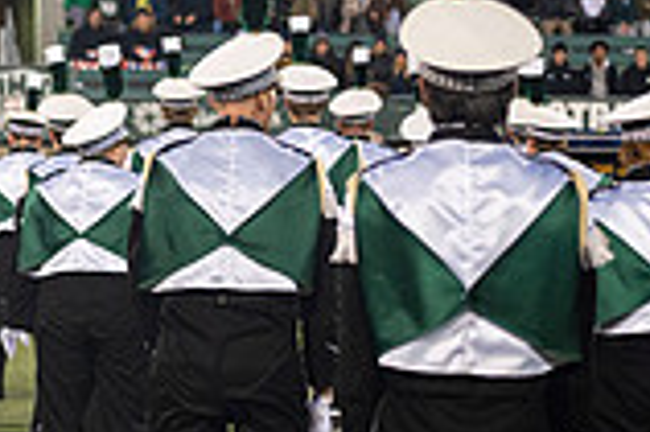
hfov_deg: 7.8
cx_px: -490
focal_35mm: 257
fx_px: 4635
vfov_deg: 5.3
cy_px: 284
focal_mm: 70
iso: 1000
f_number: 2.8
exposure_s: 1/500
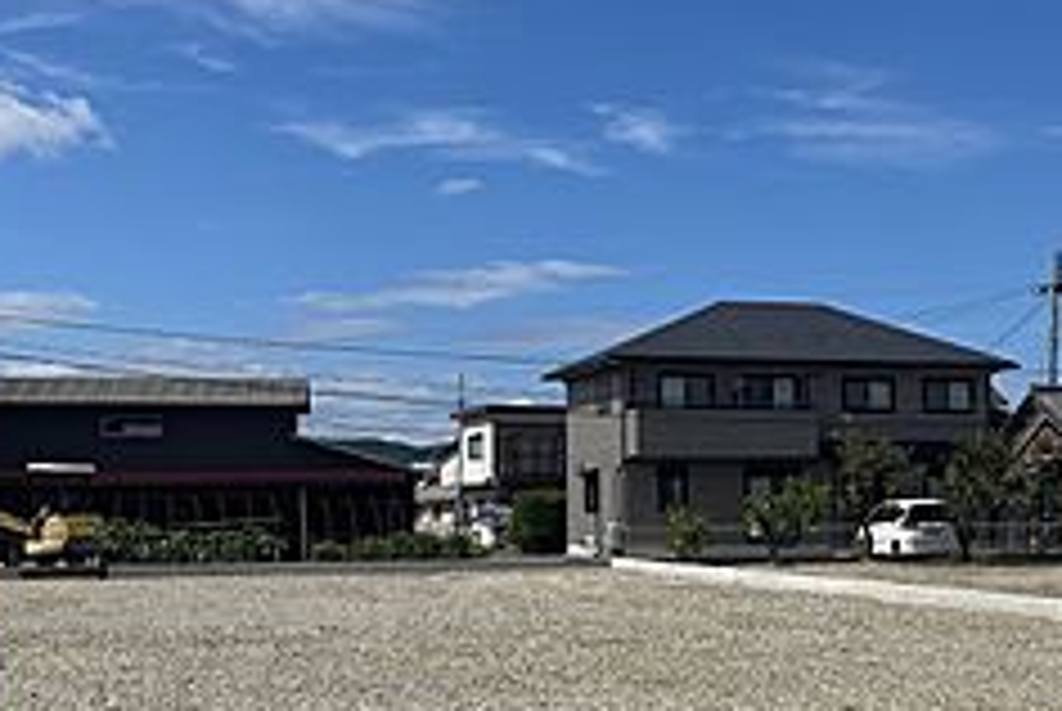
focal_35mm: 66
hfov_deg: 29.7
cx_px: 864
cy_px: 486
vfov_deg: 20.6
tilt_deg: -0.5
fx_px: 1949
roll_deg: +0.1
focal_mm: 5.1
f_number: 1.6
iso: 32
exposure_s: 1/7937
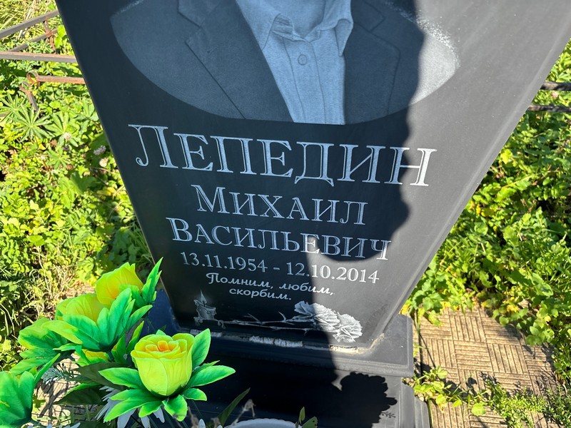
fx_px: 429
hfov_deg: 67.3
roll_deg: +4.2
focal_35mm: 26
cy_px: 214
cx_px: 286
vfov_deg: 53.1
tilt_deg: -40.4
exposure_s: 1/752
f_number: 1.6
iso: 50
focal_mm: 5.96
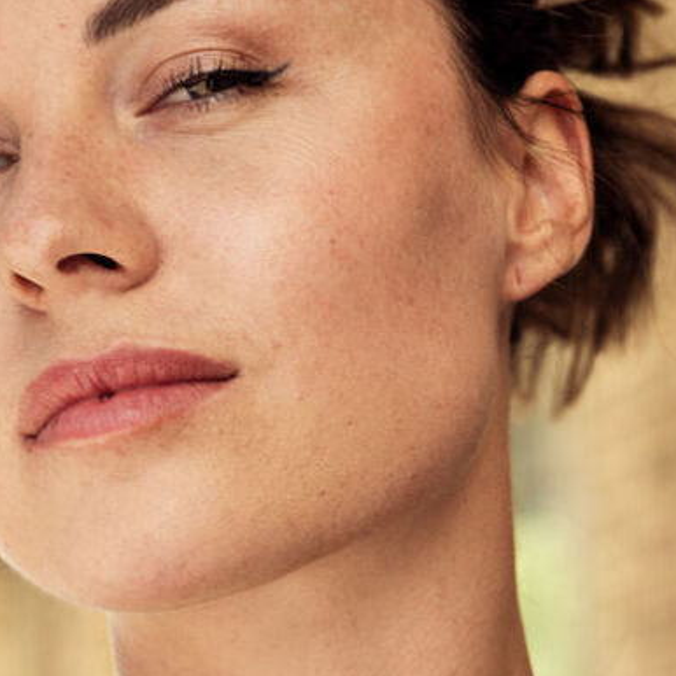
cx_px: 222
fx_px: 4993
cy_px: 410
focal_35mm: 226
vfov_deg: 7.7
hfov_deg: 7.7
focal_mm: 101
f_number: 8
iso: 200
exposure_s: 1/125
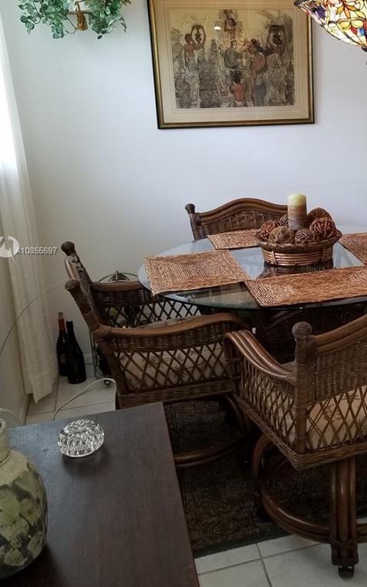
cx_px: 333
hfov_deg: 28.7
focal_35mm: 43
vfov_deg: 46.1
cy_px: 251
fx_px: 688
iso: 100
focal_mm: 4.3
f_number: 1.7
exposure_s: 1/40
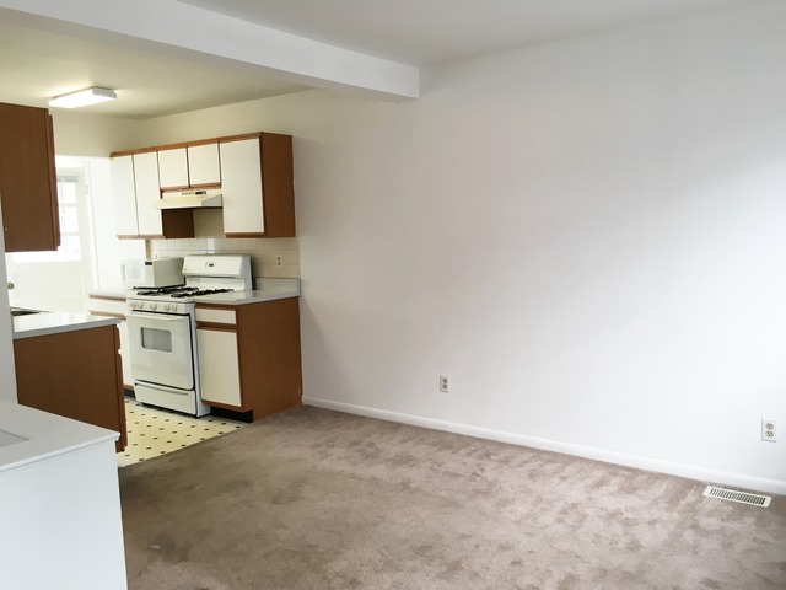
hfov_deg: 61.7
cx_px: 393
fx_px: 658
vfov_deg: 48.2
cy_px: 295
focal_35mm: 29
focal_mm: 4.15
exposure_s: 1/30
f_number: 2.2
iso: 25
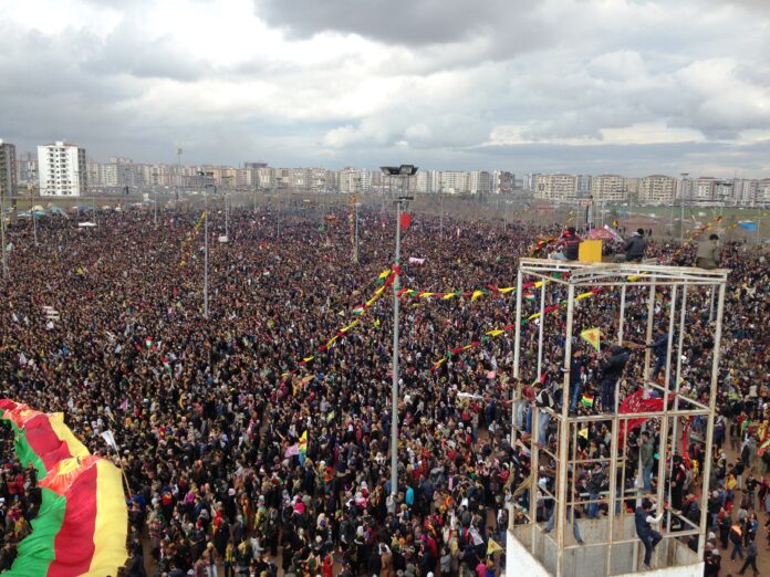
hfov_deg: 55.4
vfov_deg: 42.9
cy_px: 288
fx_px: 734
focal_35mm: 33
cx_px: 385
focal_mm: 4.12
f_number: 2.4
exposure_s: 1/968
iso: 50
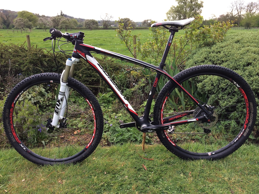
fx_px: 217
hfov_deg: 61.7
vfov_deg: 48.2
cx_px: 130
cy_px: 97
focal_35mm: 29
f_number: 2.2
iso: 32
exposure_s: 1/124
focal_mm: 4.15
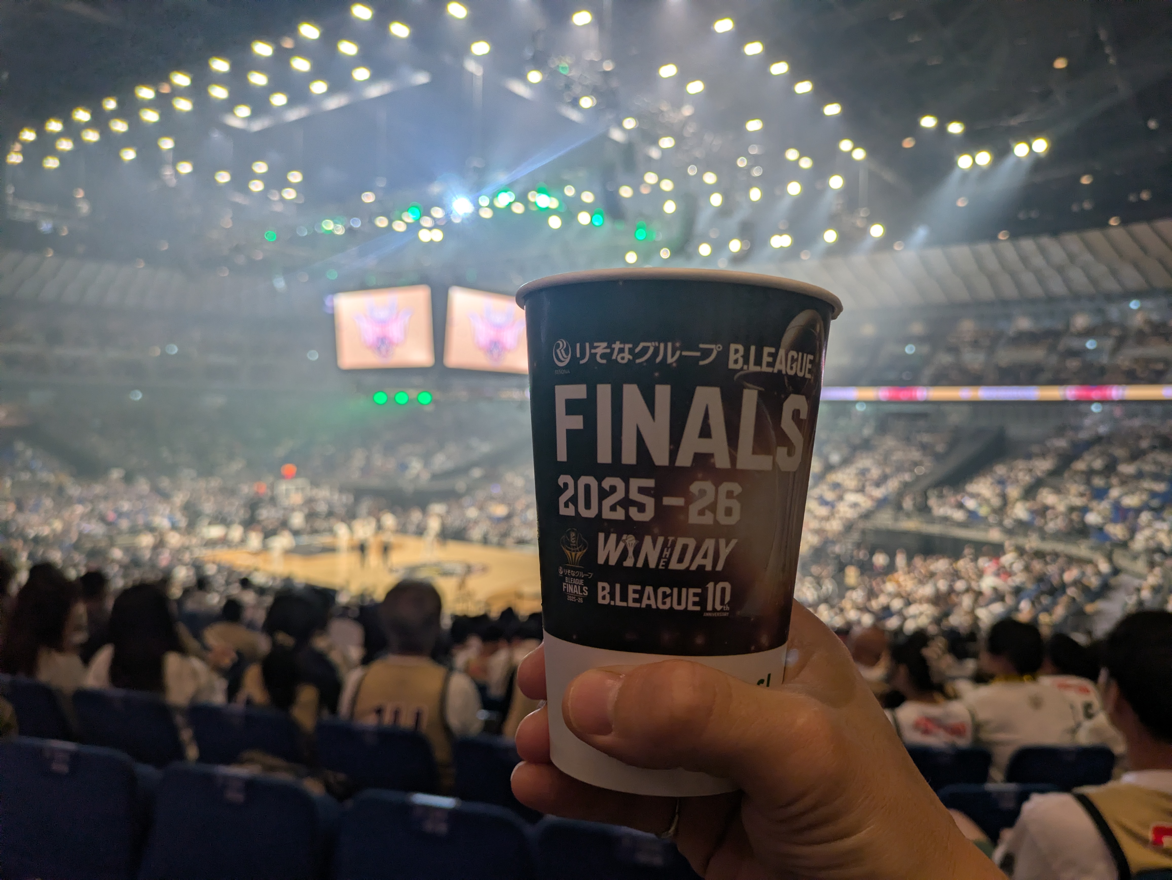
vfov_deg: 54.9
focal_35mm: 25
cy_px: 440
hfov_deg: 69.4
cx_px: 586
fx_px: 847
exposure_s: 1/100
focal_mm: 5.43
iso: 90
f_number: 1.89
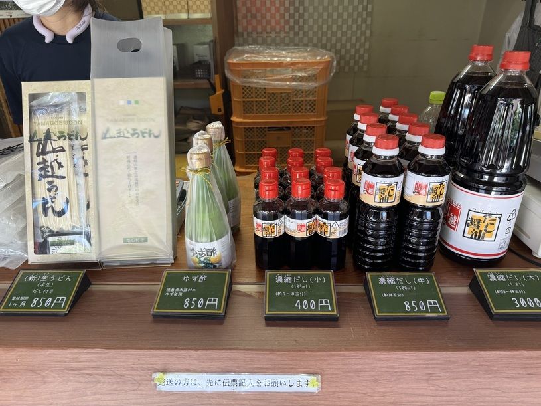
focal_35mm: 24
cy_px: 203
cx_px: 270
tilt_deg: -26.9
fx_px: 375
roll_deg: +1.5
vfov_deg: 56.8
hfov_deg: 71.6
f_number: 1.78
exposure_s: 1/120
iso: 125
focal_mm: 6.76
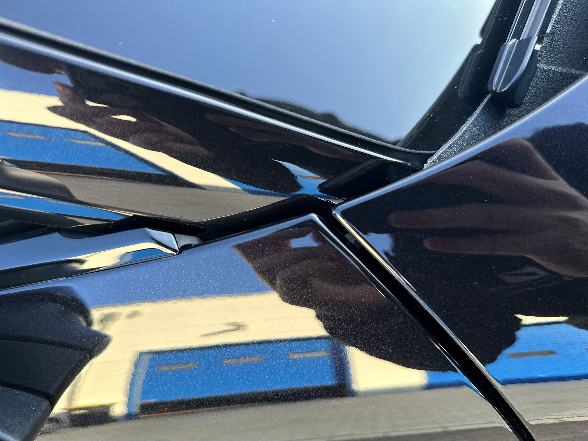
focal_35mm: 24
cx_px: 294
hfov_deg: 71.6
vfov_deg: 56.8
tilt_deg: -73.9
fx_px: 408
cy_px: 220
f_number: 1.78
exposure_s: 1/121
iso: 80
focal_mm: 6.86
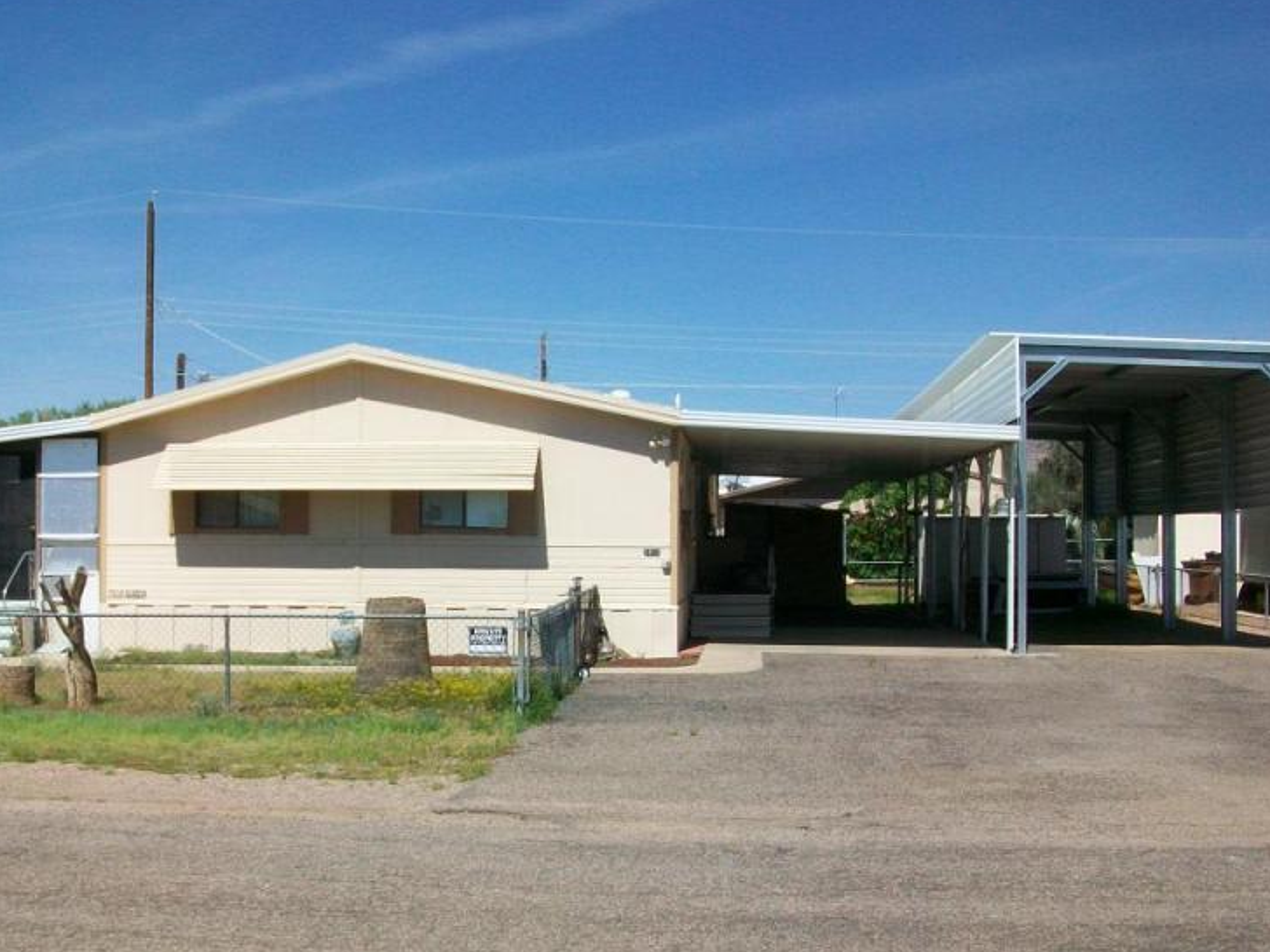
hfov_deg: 41.7
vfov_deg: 32.1
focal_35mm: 45
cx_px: 468
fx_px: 1651
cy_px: 534
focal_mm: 5.7
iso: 64
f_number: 5.5
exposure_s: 1/500
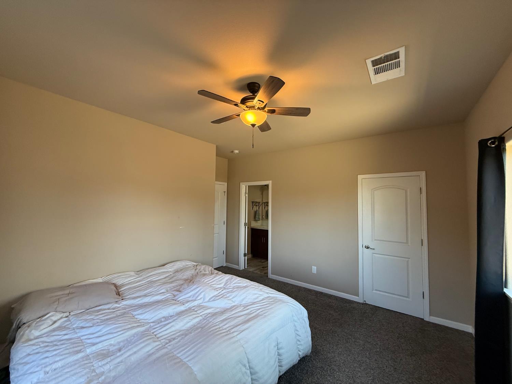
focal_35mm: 14
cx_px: 256
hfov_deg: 102.1
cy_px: 192
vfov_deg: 85.7
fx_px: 207
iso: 250
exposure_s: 1/99
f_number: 2.2
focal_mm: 2.22
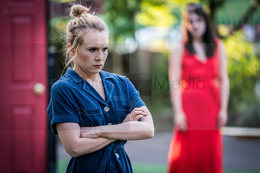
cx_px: 123
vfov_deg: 7.2
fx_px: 1382
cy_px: 90
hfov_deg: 10.7
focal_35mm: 191
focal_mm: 181
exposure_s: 1/200
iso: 250
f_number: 2.8
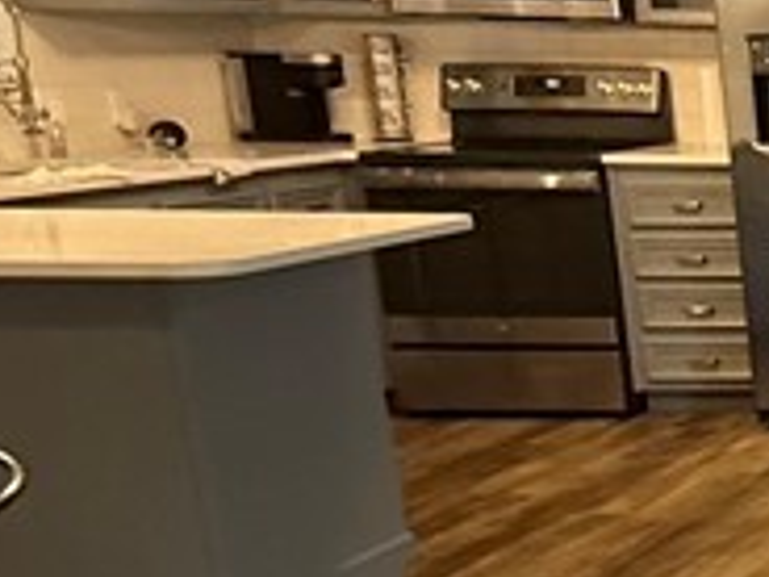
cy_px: 464
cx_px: 1605
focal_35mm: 78
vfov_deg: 18.7
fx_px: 1733
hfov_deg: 17.1
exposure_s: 1/60
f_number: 2.2
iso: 800
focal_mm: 2.22
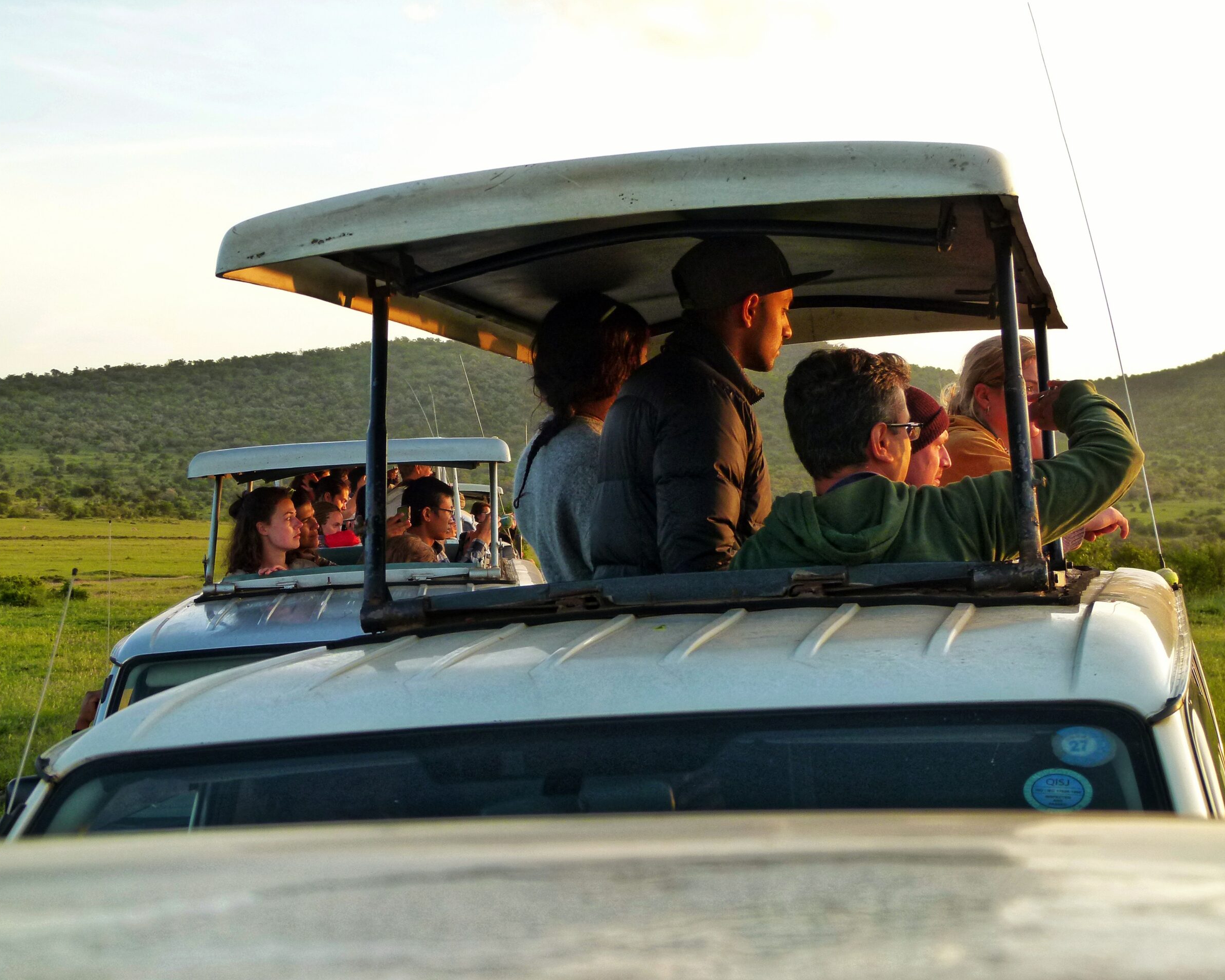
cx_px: 607
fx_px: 2610
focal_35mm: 72
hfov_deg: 26.4
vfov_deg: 21.3
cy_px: 490
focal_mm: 12.3
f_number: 3.3
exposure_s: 1/125
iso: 160
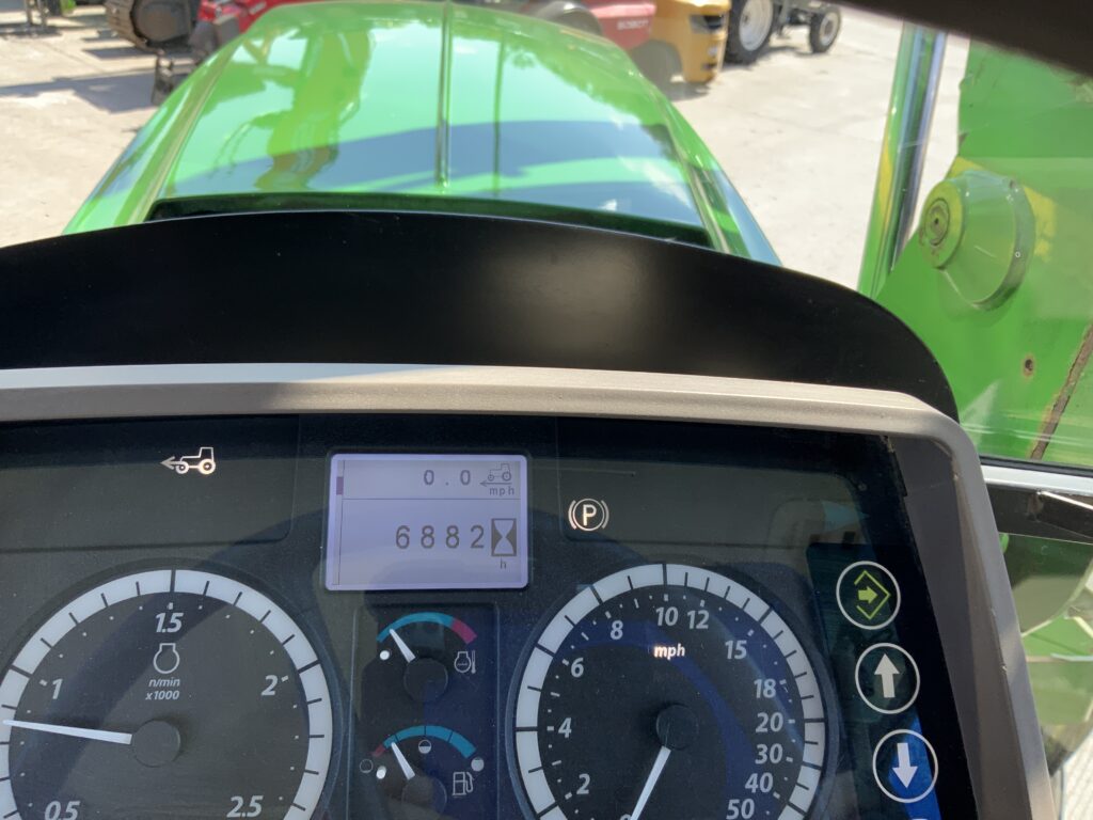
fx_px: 916
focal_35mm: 29
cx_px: 546
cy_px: 410
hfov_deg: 61.7
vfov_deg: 48.2
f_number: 1.8
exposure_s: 1/287
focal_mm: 3
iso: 16
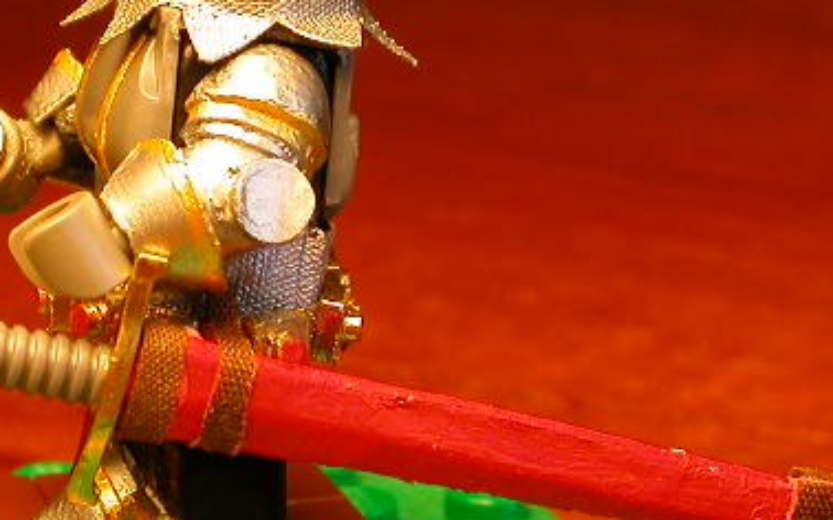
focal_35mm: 176
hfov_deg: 11.9
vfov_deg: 7.4
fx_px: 3994
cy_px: 128
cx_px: 220
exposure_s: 1/35.4
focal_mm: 14.9
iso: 100
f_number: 4.6
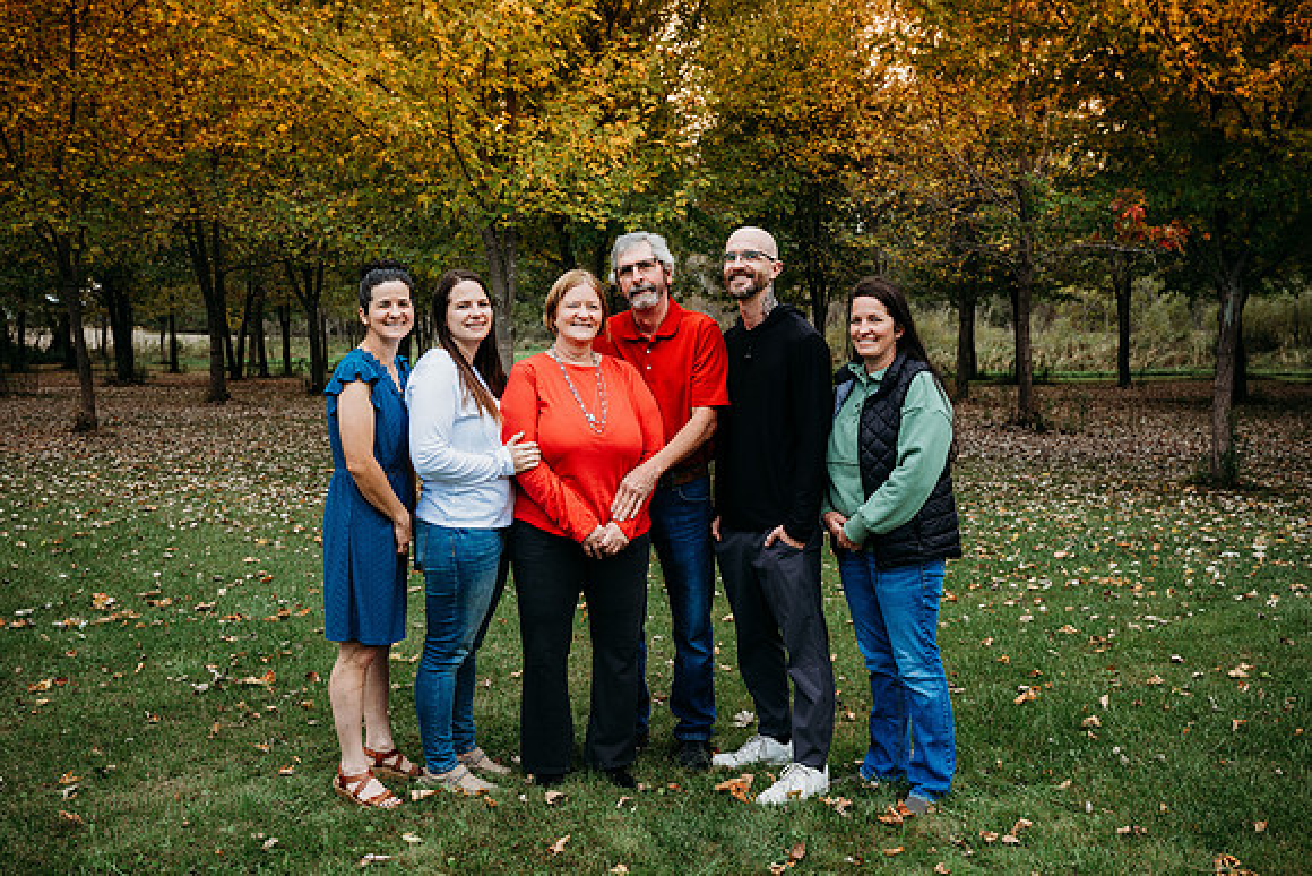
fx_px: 1422
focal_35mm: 39
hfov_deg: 49.5
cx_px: 656
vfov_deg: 34.2
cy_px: 438
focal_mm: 39
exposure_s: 1/250
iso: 200
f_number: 5.6
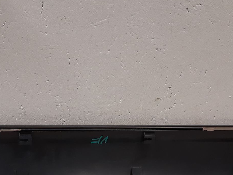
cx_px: 119
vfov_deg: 24.8
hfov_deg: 33.2
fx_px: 390
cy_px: 139
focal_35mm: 58
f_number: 1.7
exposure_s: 1/50
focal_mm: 3.93
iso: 160
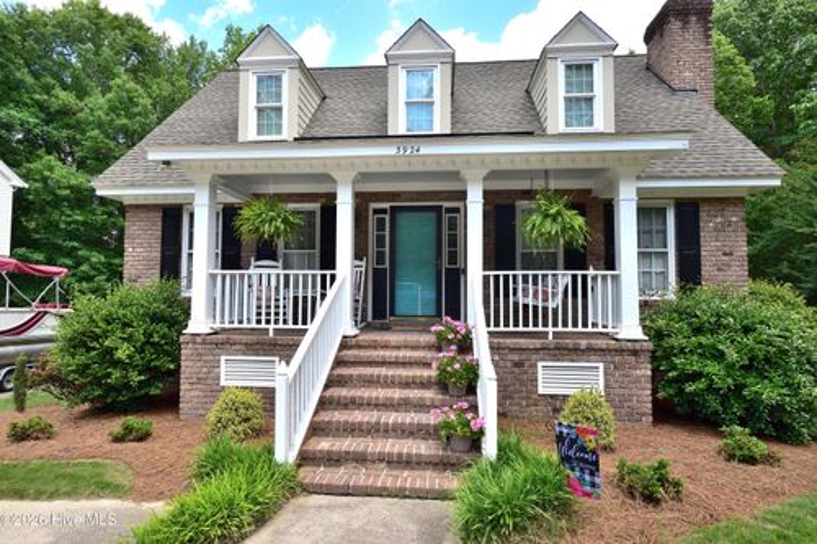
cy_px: 272
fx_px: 442
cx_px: 408
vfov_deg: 63.2
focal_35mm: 20
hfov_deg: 85.4
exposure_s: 1/200
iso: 400
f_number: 10
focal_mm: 13
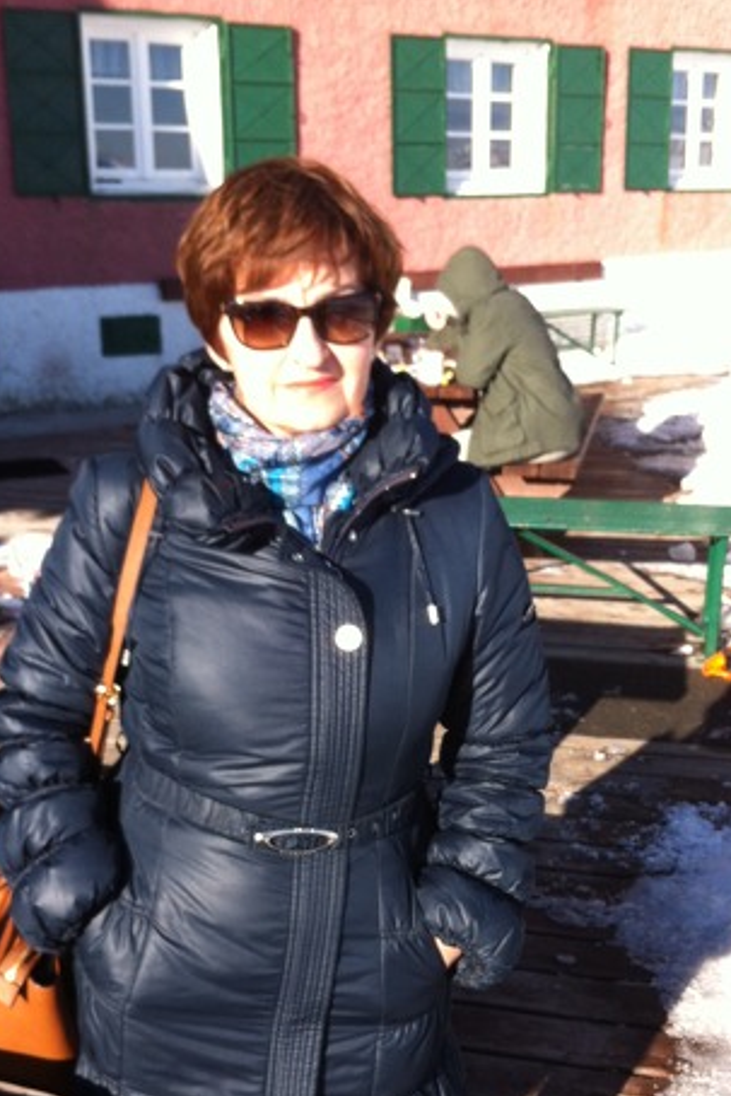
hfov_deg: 28.1
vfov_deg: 40.9
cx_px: 335
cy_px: 676
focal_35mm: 48
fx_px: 1461
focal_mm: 3.85
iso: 80
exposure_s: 1/569
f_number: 2.8
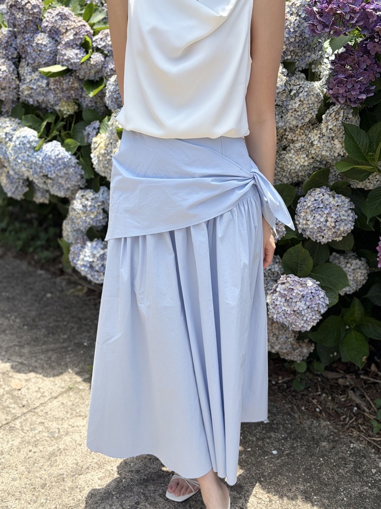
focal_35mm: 30
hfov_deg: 46.8
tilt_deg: -20.2
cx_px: 185
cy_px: 228
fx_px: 440
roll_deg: +2.4
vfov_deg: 59.8
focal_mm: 5.96
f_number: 1.6
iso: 50
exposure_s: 1/2141
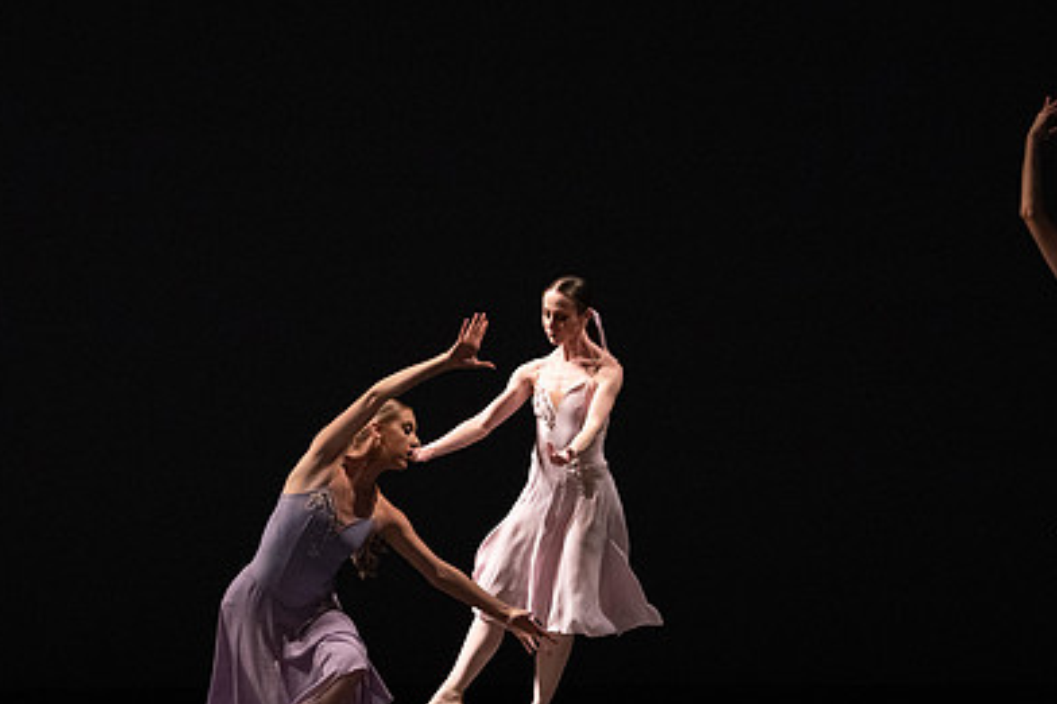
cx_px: 526
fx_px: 8687
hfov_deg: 7.0
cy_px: 433
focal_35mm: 296
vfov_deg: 4.6
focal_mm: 200
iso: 12800
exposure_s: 1/400
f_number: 5.6
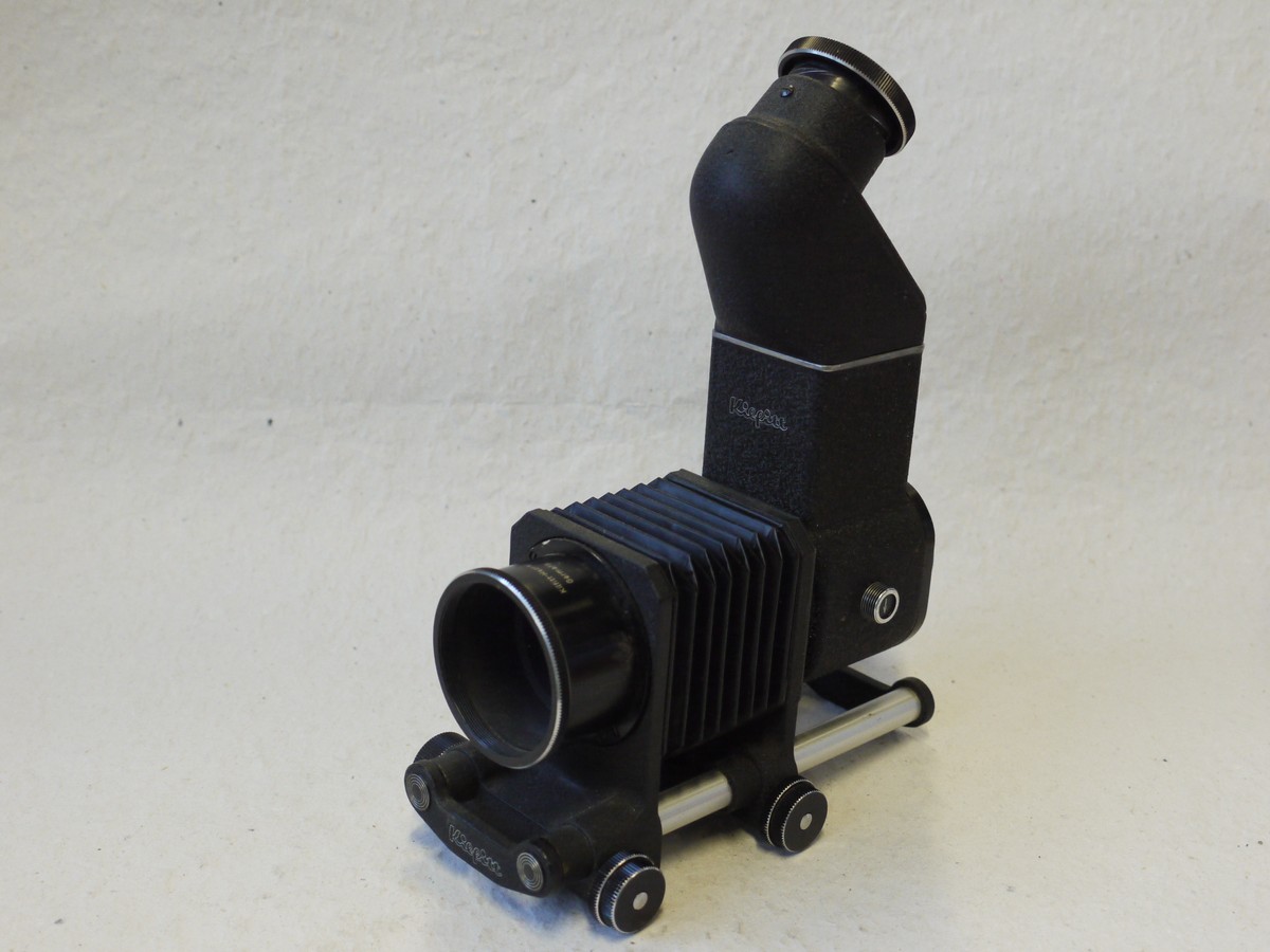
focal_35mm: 48
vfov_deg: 30.3
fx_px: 1761
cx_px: 635
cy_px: 476
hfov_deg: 39.7
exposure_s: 1/100
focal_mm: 24
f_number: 5
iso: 800
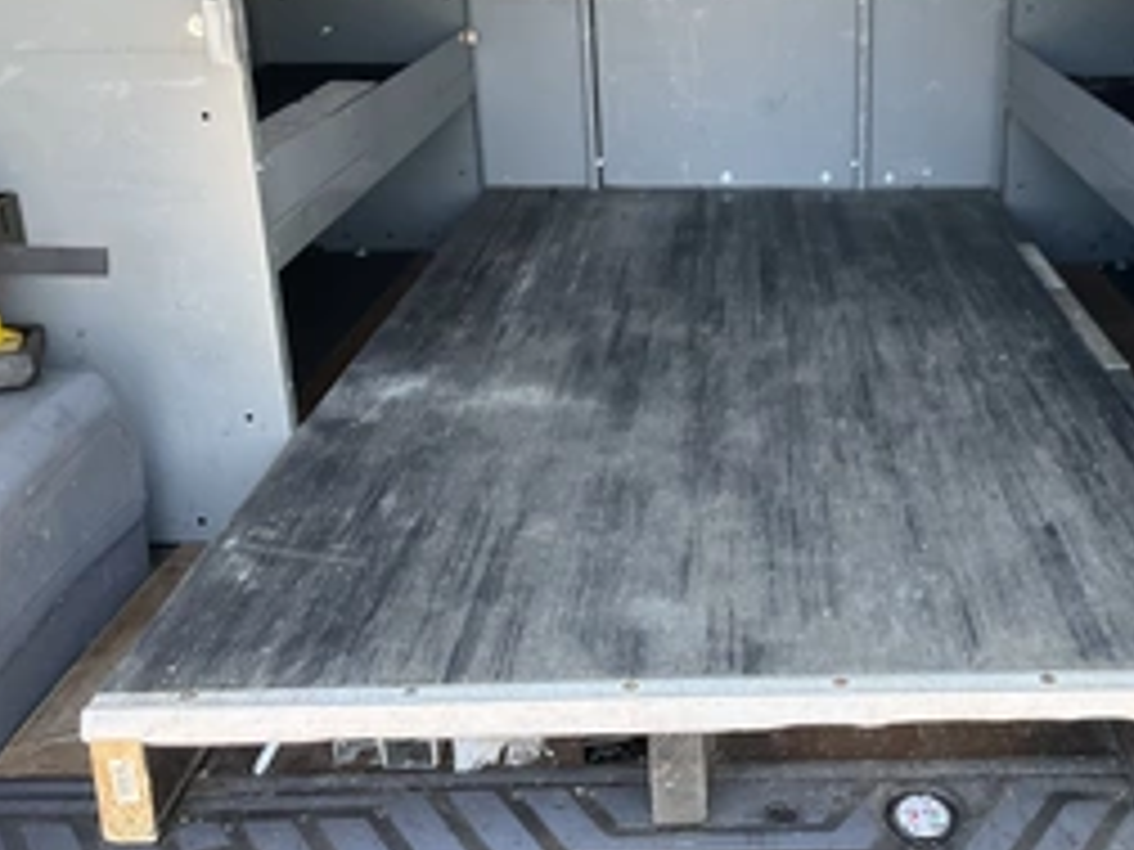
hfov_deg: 40.1
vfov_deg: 31.5
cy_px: 427
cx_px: 855
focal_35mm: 46
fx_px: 1507
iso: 40
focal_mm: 3
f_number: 1.8
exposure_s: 1/122
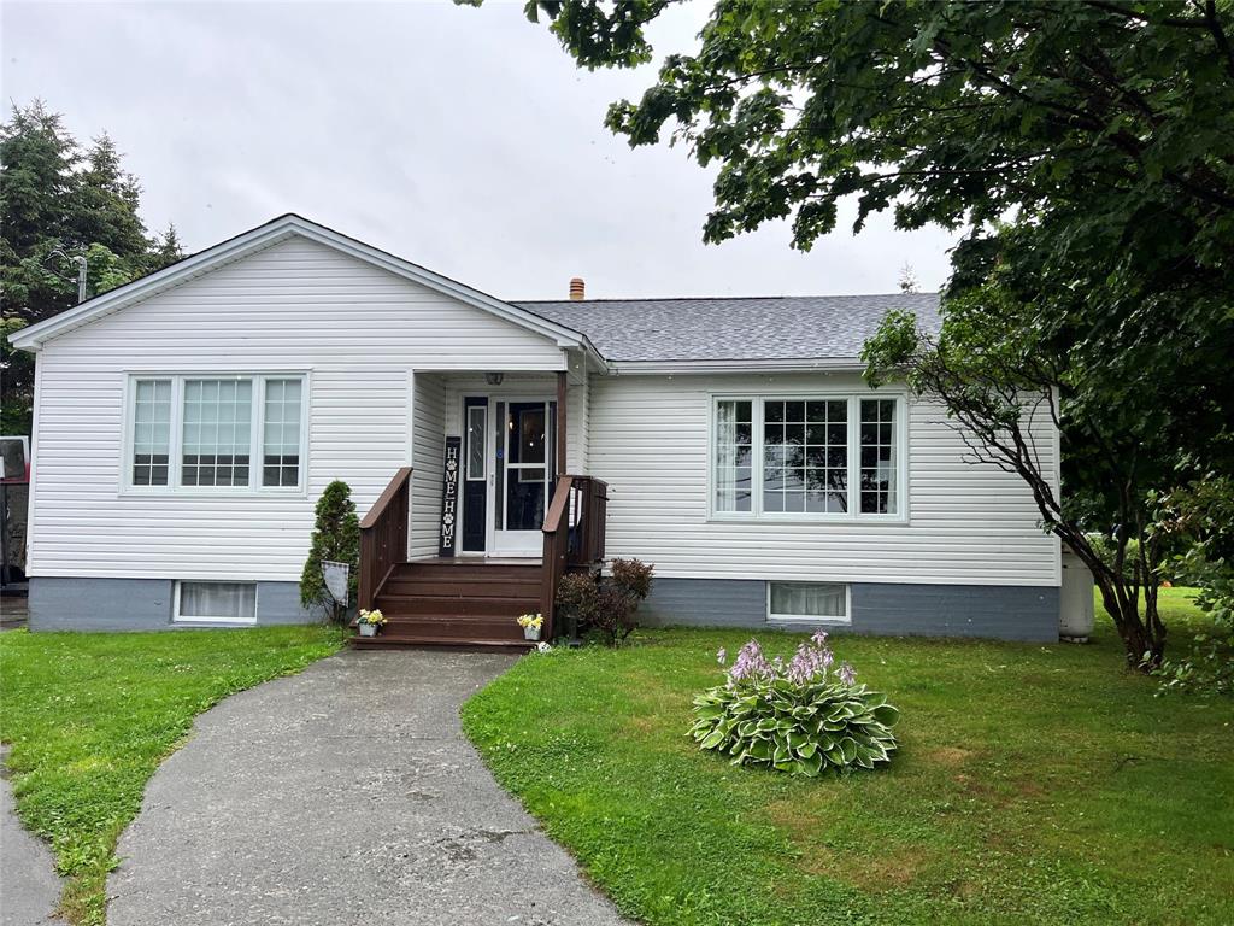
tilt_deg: +1.7
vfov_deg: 53.1
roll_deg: +1.1
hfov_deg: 67.3
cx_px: 617
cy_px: 463
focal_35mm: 26
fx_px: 927
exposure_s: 1/748
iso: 50
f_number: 1.5
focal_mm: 5.7
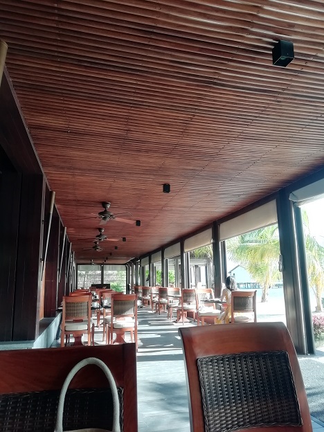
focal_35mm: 26
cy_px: 216
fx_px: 324
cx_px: 162
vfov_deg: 67.3
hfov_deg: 53.1
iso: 50
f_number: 2.2
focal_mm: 3.46
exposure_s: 1/122
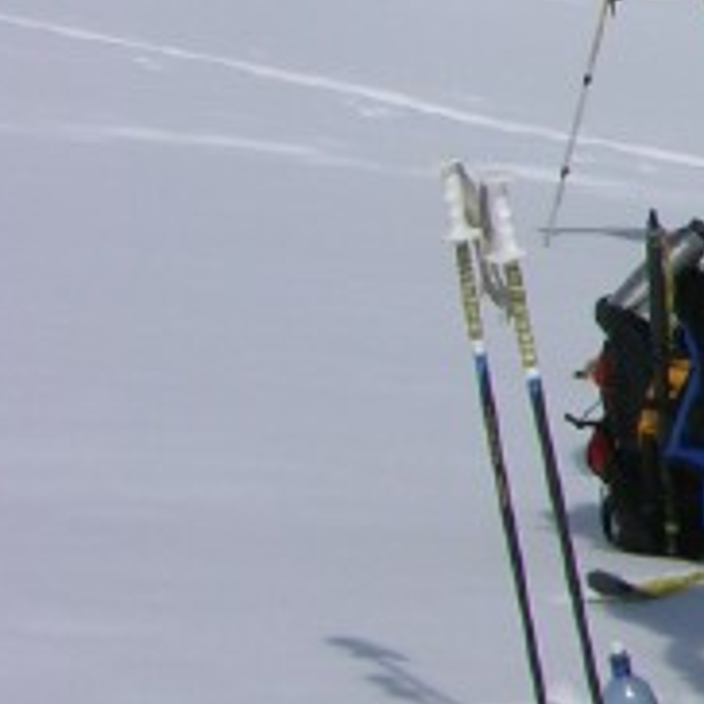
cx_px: 1926
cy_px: 248
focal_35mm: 174
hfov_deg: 8.7
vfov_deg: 10.0
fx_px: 4004
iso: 50
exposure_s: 1/560
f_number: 8
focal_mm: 8.9
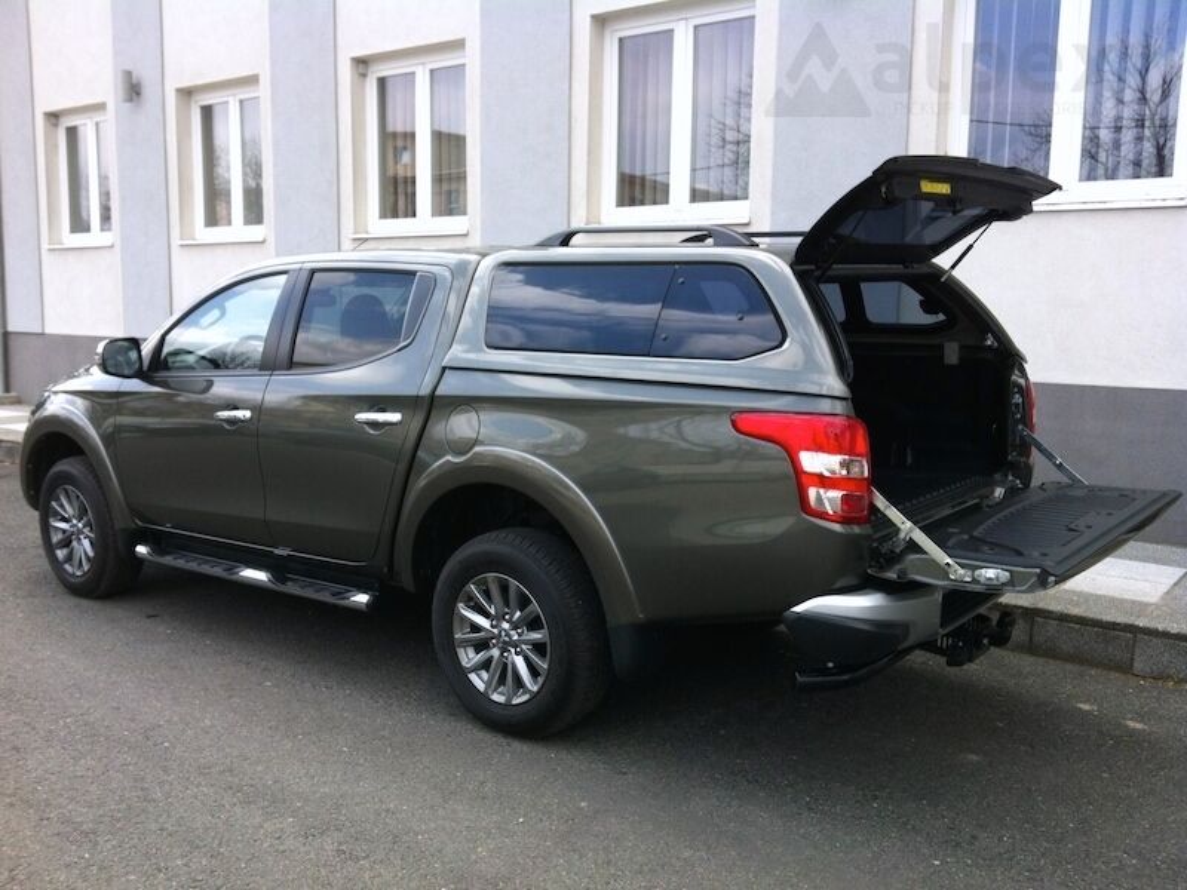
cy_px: 445
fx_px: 1200
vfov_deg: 40.7
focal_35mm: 35
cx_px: 594
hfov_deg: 52.6
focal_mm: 3.85
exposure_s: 1/321
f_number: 2.8
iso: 80
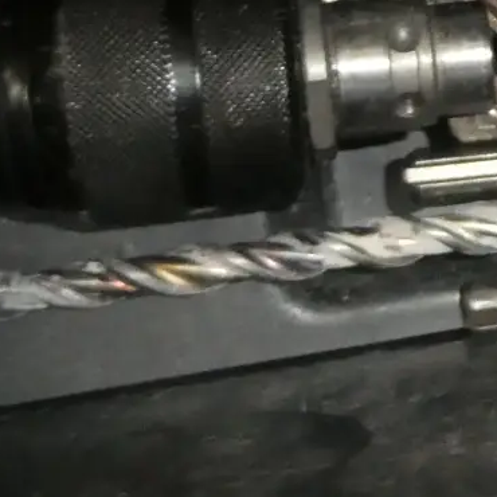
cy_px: 43
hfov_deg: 14.5
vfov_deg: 15.6
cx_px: 791
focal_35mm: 110
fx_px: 1787
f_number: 3.3
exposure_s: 1/60
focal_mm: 4.3
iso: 800
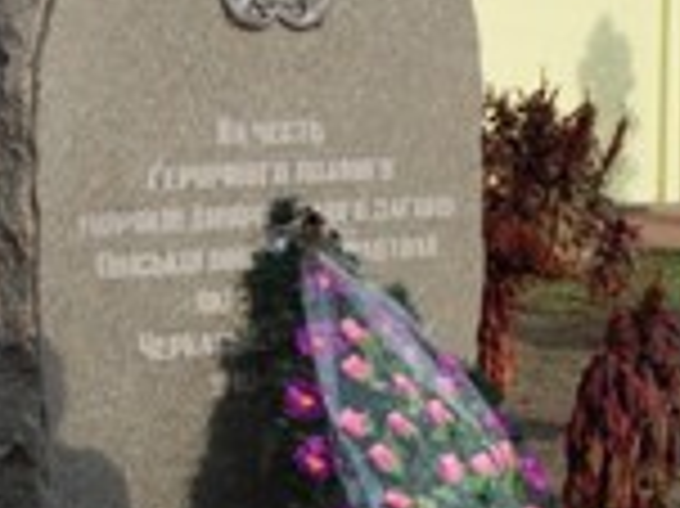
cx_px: 464
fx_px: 2689
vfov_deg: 10.8
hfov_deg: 14.4
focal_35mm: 137
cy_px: 382
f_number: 7.1
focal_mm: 32
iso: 100
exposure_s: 1/200
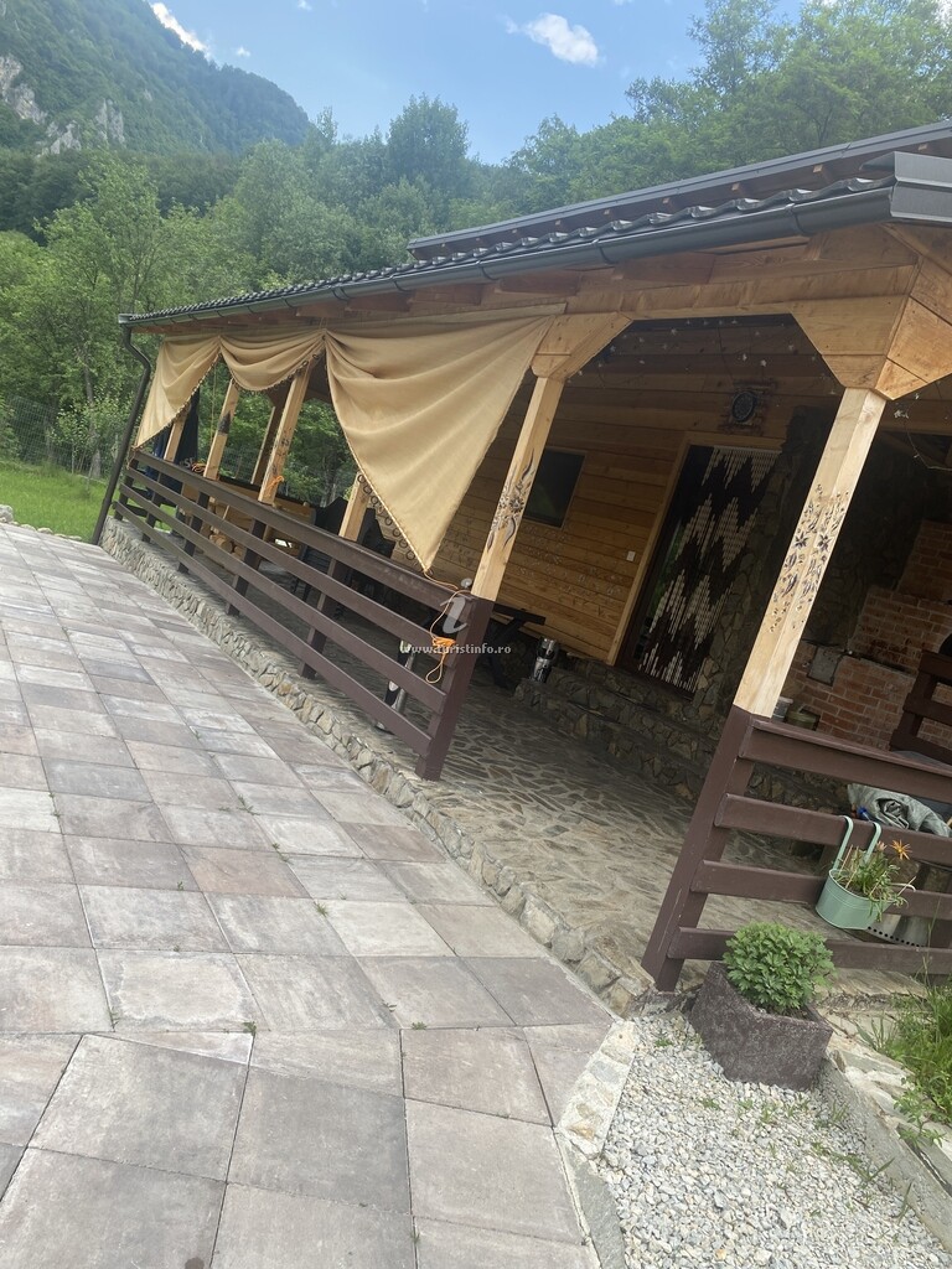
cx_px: 476
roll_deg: -17.9
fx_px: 953
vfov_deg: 67.3
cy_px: 634
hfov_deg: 53.1
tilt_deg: -3.6
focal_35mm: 26
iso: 32
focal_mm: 4.25
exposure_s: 1/274
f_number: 1.8
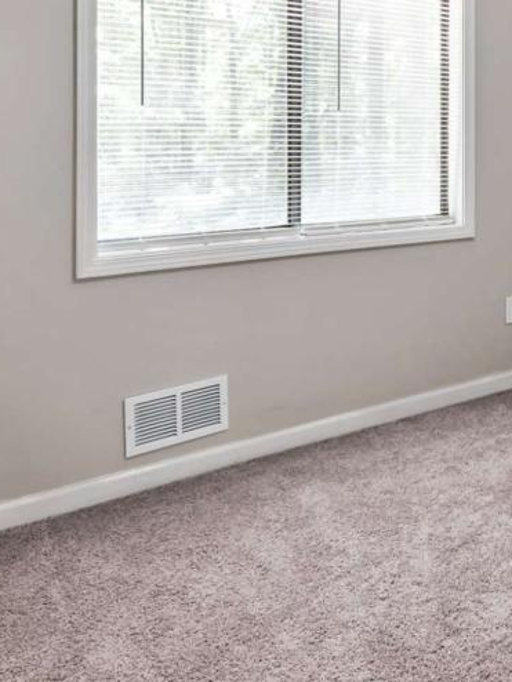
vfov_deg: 50.0
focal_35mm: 35
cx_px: 461
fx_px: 690
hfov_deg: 38.0
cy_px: 152
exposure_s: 1/6
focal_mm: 10
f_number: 6.3
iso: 100
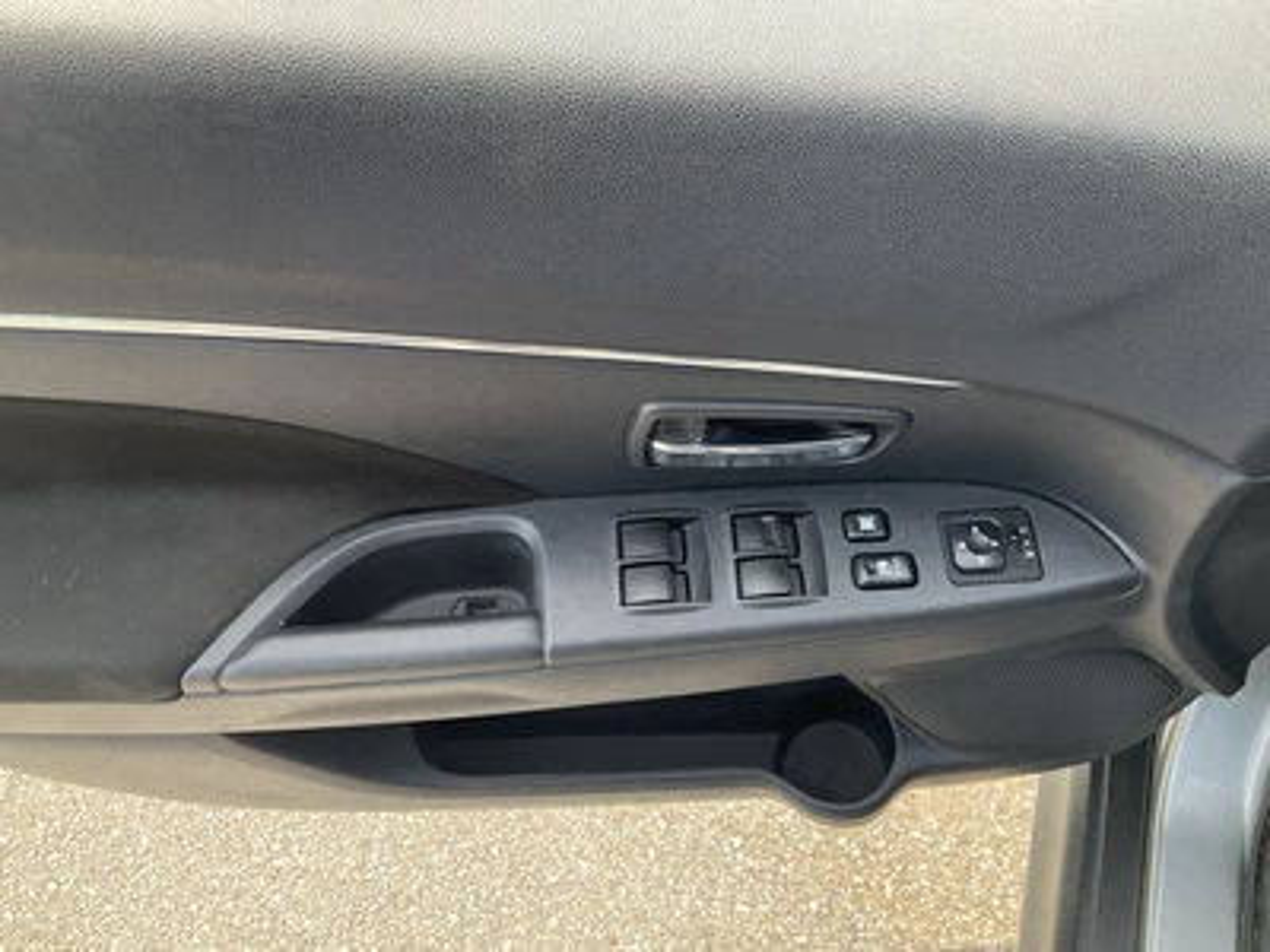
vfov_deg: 48.2
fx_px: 1064
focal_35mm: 29
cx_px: 635
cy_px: 476
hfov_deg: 61.7
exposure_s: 1/172
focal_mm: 3
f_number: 1.8
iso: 32
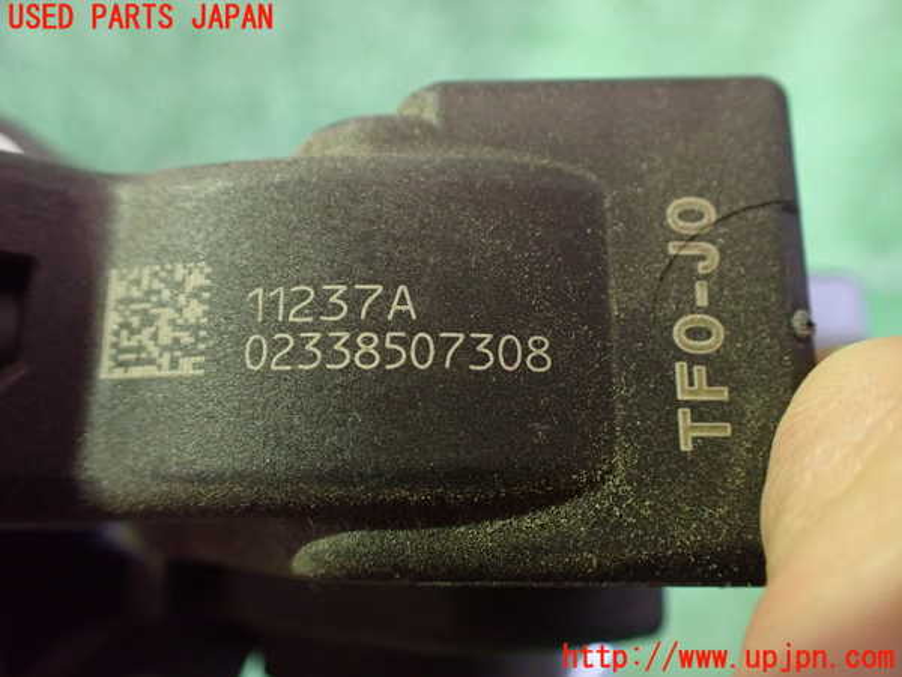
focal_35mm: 30
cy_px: 338
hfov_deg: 60.0
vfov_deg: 46.8
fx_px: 782
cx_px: 451
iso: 1000
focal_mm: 5.4
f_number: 2.3
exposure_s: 1/30
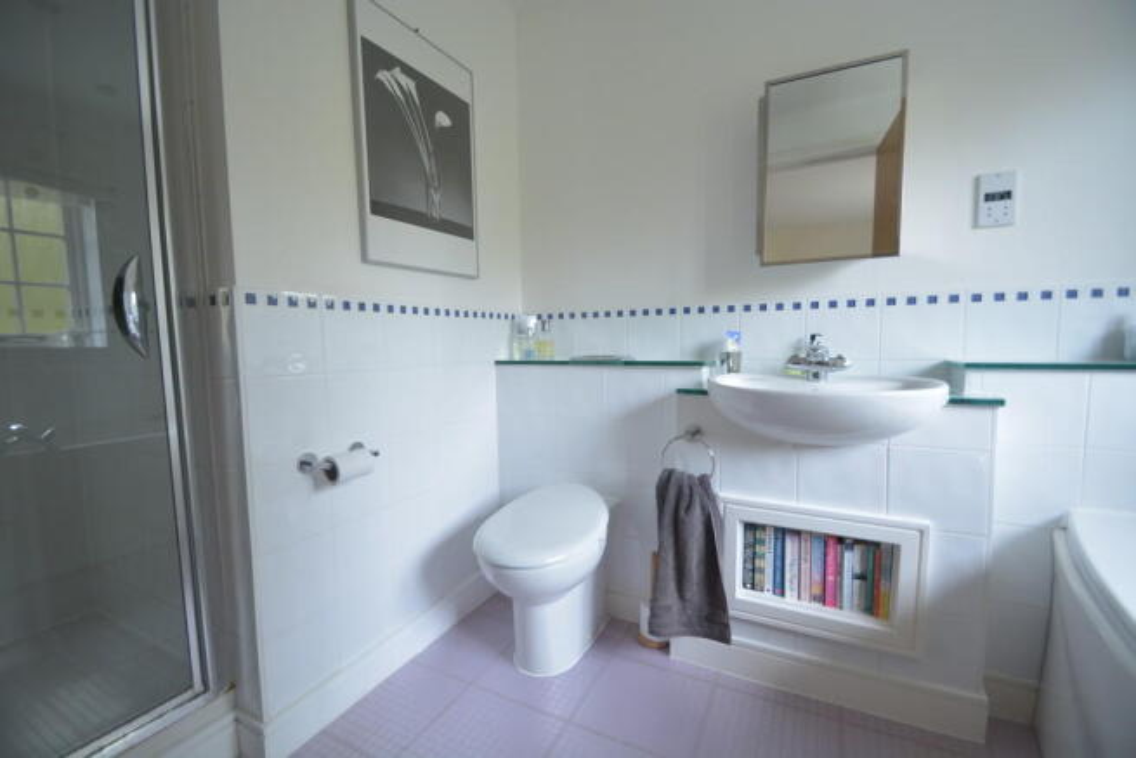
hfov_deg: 100.4
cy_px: 379
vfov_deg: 77.4
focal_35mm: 15
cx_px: 568
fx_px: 473
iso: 800
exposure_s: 1/30
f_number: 3.5
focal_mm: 10
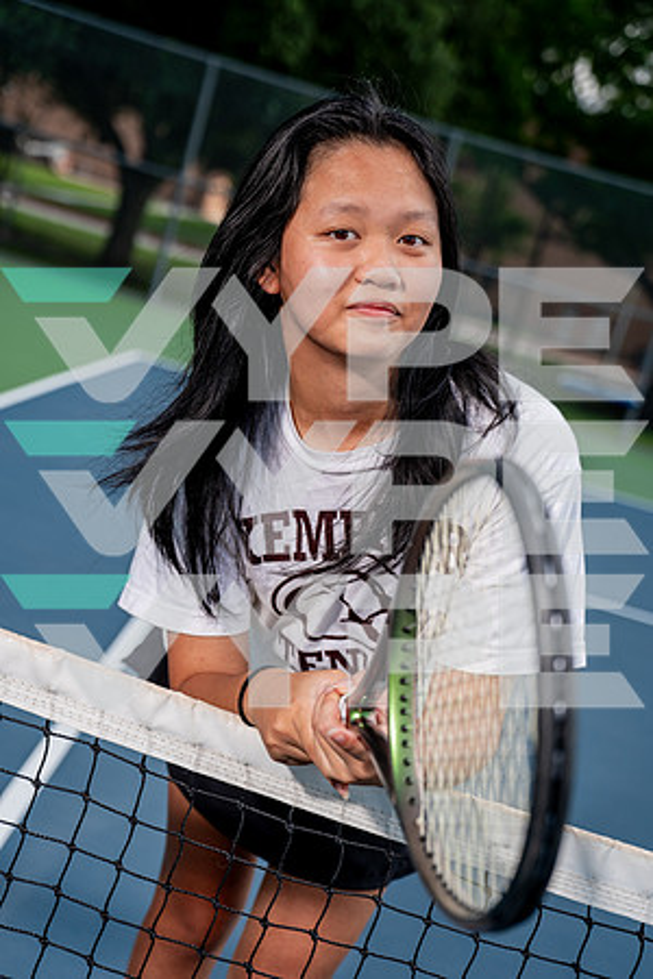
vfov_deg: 33.9
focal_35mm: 59
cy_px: 490
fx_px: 1605
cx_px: 326
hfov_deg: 23.0
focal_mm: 59
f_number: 4
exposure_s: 1/1000
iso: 100
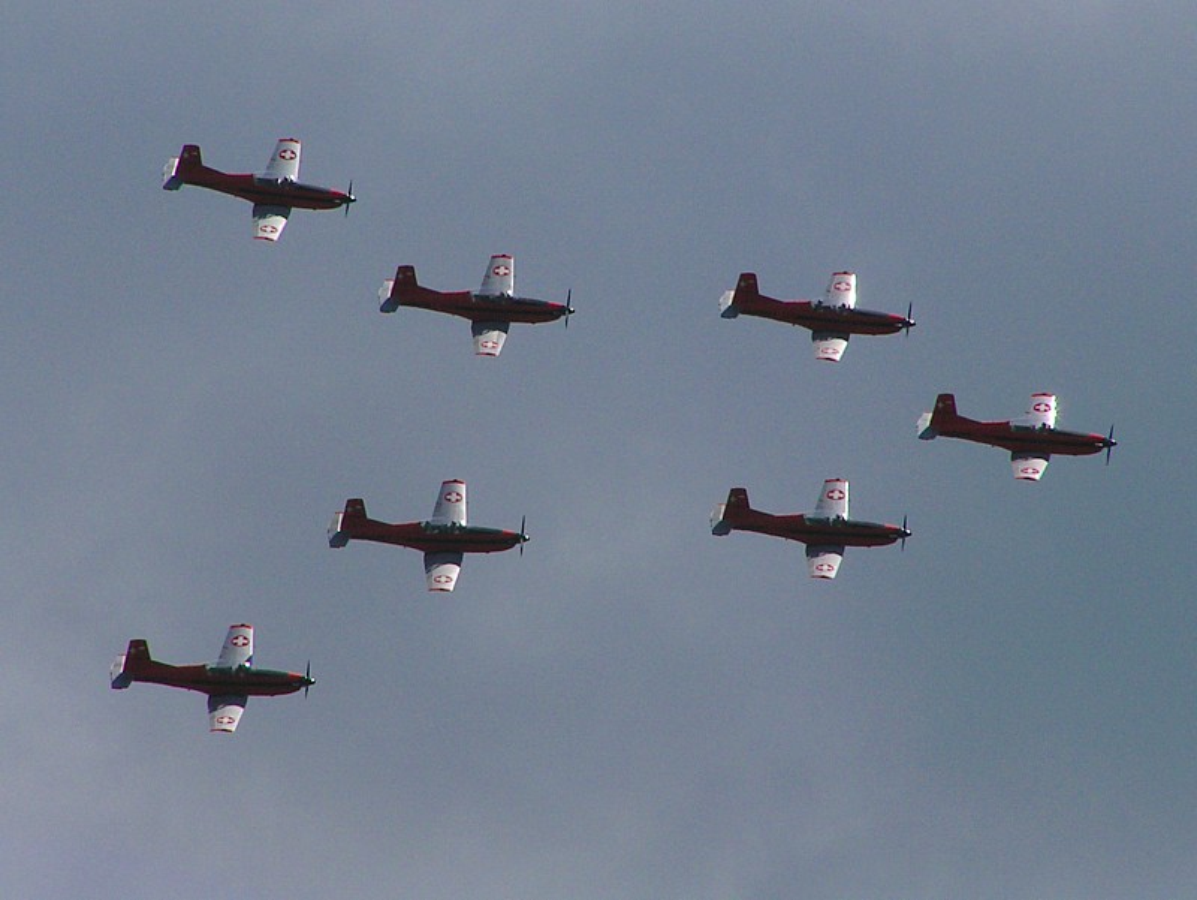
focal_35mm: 380
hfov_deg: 5.2
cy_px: 450
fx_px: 13148
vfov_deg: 3.9
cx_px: 598
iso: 50
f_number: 8
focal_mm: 63
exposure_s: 1/1000
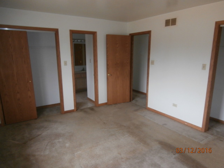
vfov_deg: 56.8
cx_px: 112
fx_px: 155
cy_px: 84
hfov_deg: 71.6
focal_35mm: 24
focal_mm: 4.2
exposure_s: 1/30
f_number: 3
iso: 200
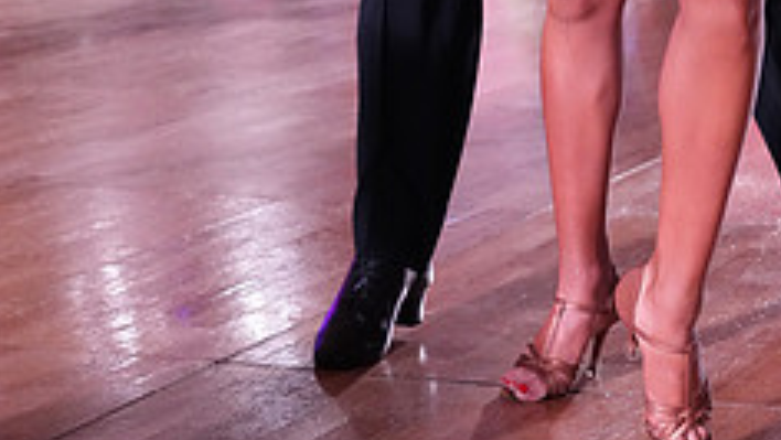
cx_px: 558
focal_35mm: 134
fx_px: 2776
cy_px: -354
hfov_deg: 16.0
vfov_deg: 8.7
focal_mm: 52
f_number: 5
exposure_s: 1/320
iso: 6400
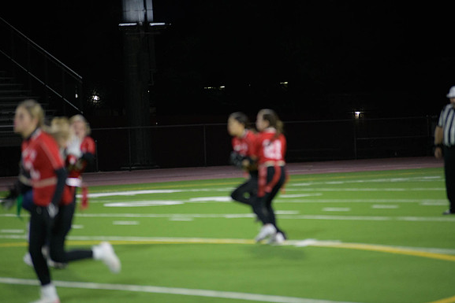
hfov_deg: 10.2
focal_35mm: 201
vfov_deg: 6.8
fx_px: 2541
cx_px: 227
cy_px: 152
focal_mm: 200
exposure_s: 1/640
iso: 3600
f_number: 2.8
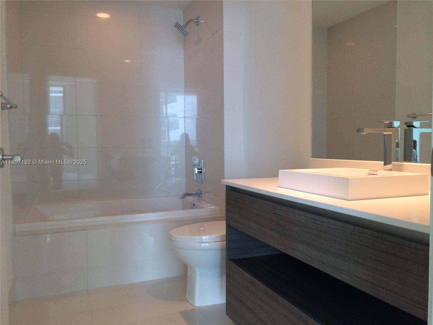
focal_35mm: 30
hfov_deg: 60.0
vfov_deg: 46.8
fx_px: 375
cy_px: 162
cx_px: 216
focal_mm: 4.12
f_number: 2.2
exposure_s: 1/30
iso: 64
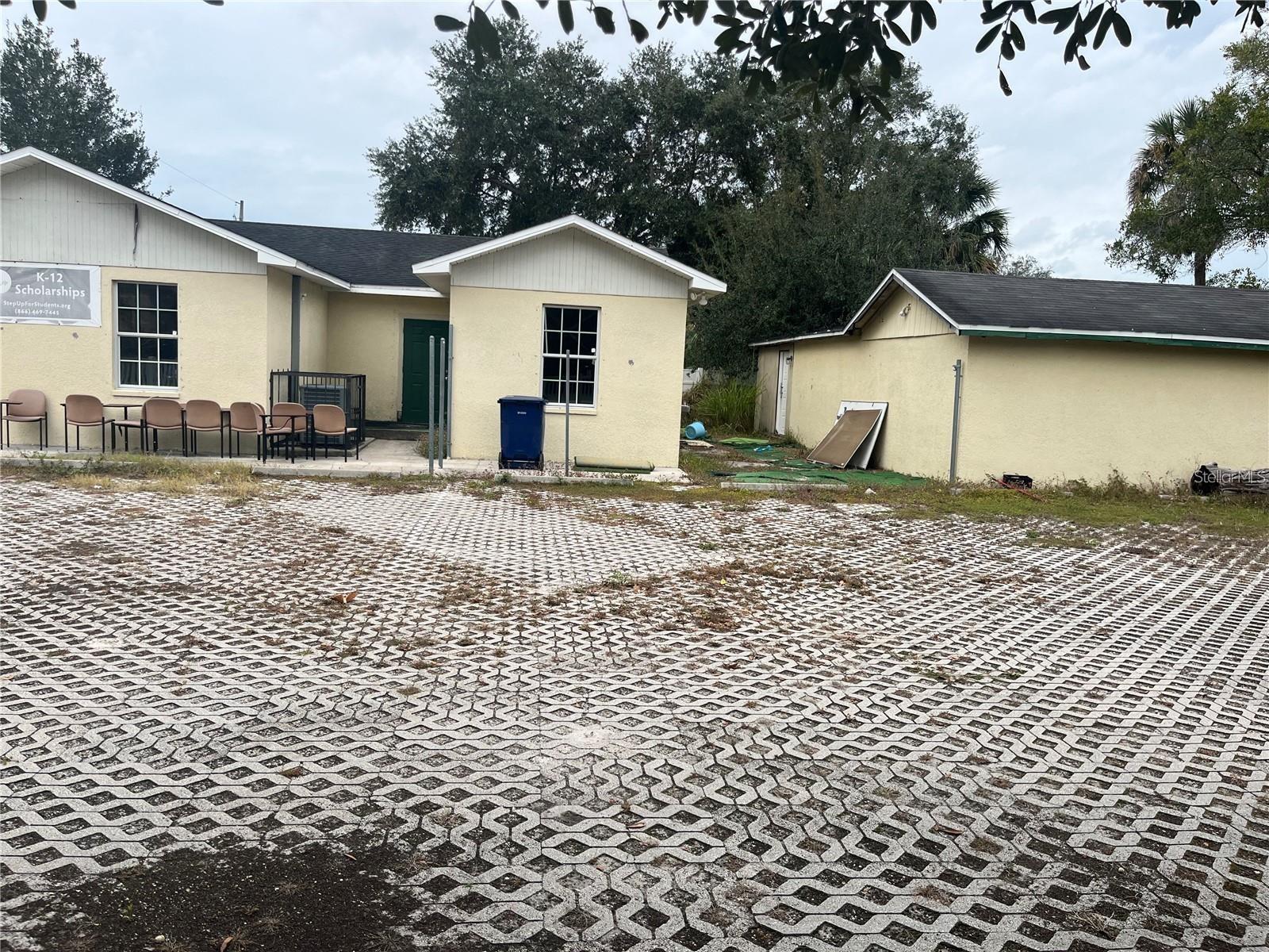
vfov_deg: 53.1
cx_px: 634
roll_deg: -2.9
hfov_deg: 67.3
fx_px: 953
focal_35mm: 26
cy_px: 476
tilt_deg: -5.6
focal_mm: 5.1
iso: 50
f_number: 1.6
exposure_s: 1/1832
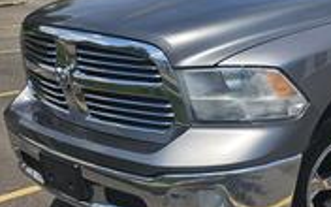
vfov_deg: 18.6
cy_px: 70
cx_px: 380
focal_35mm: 70
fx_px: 631
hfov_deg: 26.6
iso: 10
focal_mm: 6.3
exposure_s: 1/955
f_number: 1.7
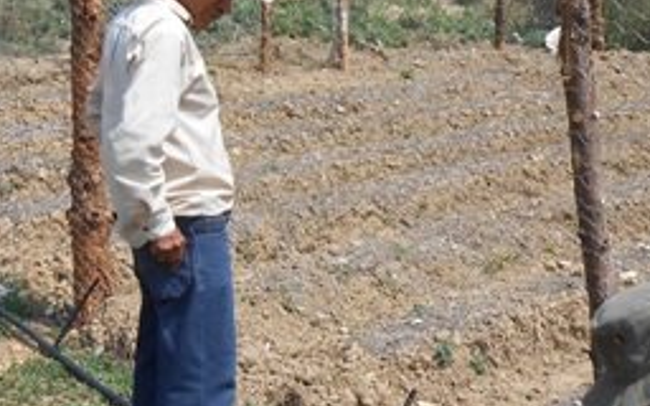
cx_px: 302
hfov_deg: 29.8
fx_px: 1222
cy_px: 102
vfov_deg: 18.7
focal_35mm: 69
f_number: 3.5
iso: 80
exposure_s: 1/800
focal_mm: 4.6
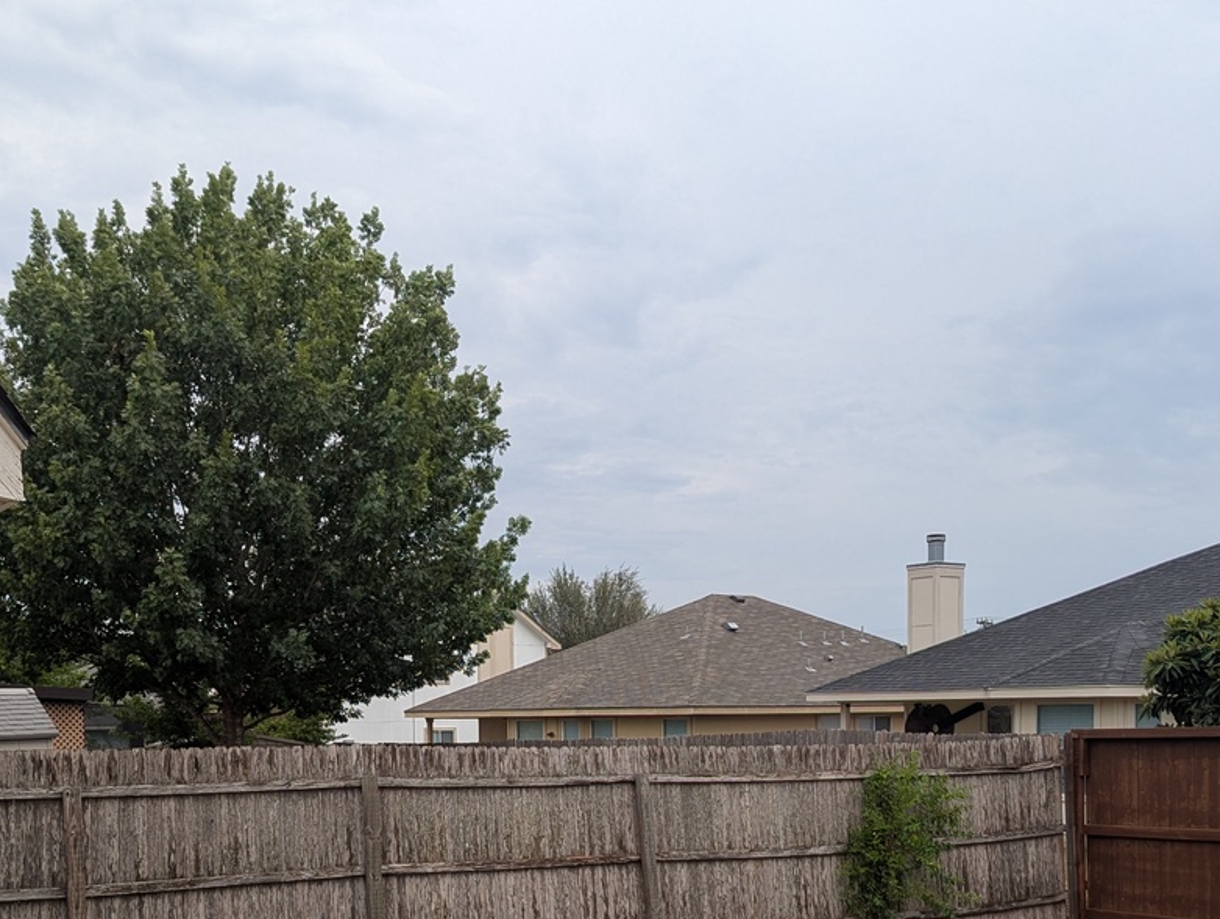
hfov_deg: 42.9
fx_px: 1553
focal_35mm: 44
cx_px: 563
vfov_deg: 31.9
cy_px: 769
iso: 47
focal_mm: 6.81
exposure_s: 1/386
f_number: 1.85
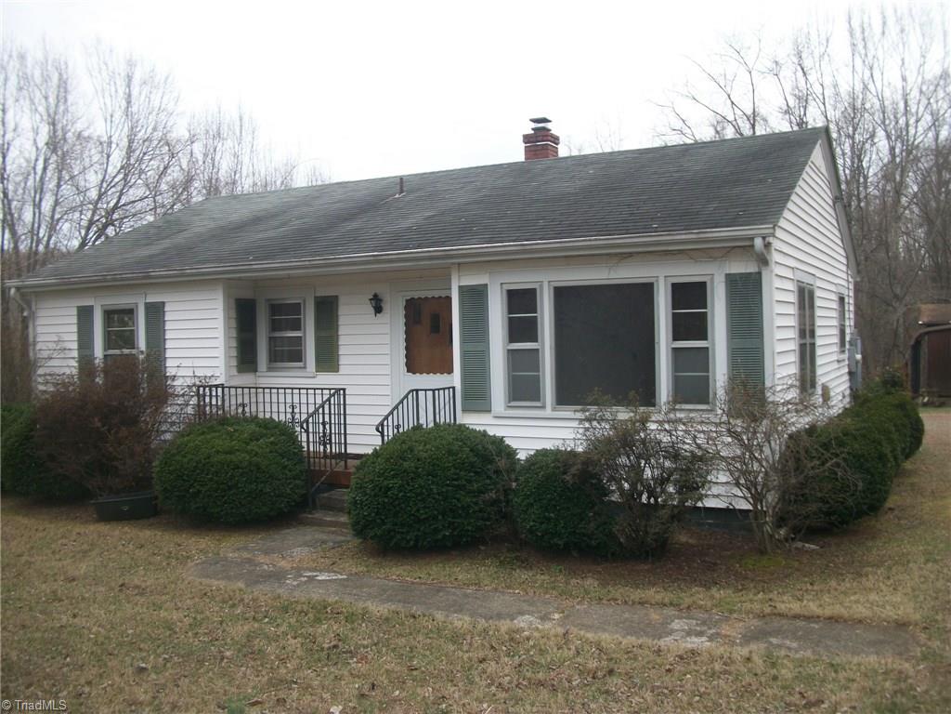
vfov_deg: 44.2
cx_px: 476
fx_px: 879
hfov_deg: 56.8
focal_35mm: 32
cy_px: 357
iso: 80
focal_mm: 5.7
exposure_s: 1/50
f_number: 8.8
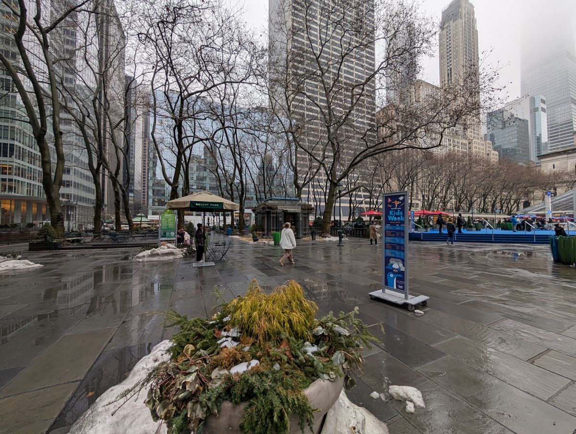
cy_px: 217
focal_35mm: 12
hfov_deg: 110.4
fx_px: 200
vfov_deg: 94.7
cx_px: 288
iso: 54
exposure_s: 1/944
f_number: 1.7
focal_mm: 2.02
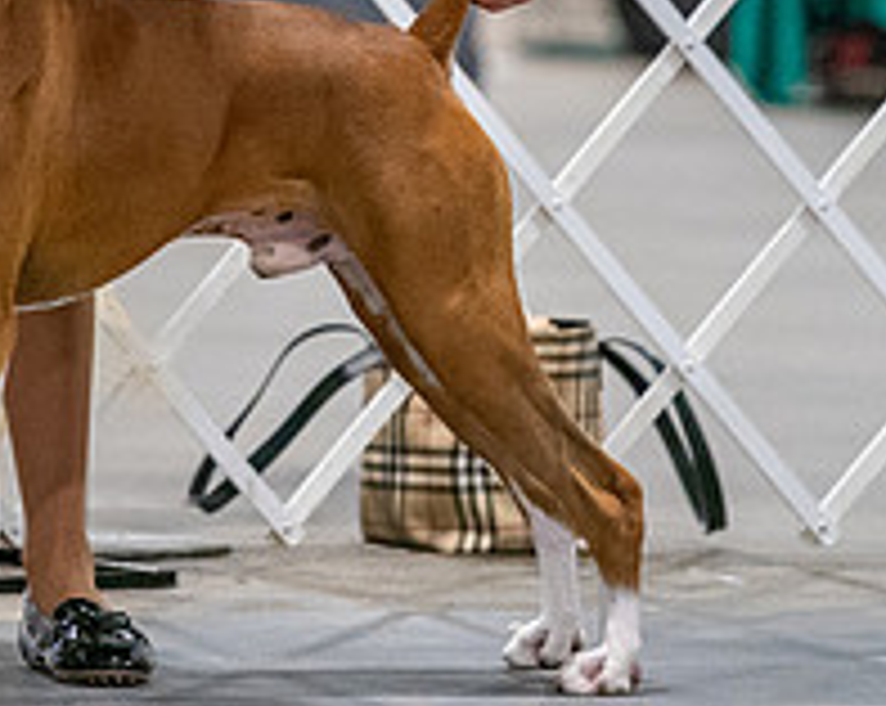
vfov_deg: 2.4
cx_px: 29
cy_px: -220
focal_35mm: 645
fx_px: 16888
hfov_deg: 3.0
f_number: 3.5
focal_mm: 200
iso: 6400
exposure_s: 1/250
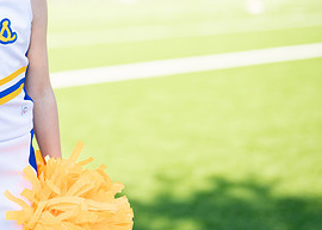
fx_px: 1189
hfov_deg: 15.1
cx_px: -18
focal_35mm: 130
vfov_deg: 11.0
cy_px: 56
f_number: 1.2
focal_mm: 50
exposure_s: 1/3200
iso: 100
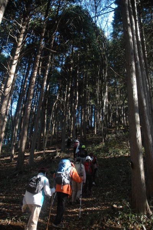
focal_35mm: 27
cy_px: 115
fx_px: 172
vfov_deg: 67.4
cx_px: 76
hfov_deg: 47.9
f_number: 3.5
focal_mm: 18
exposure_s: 1/320
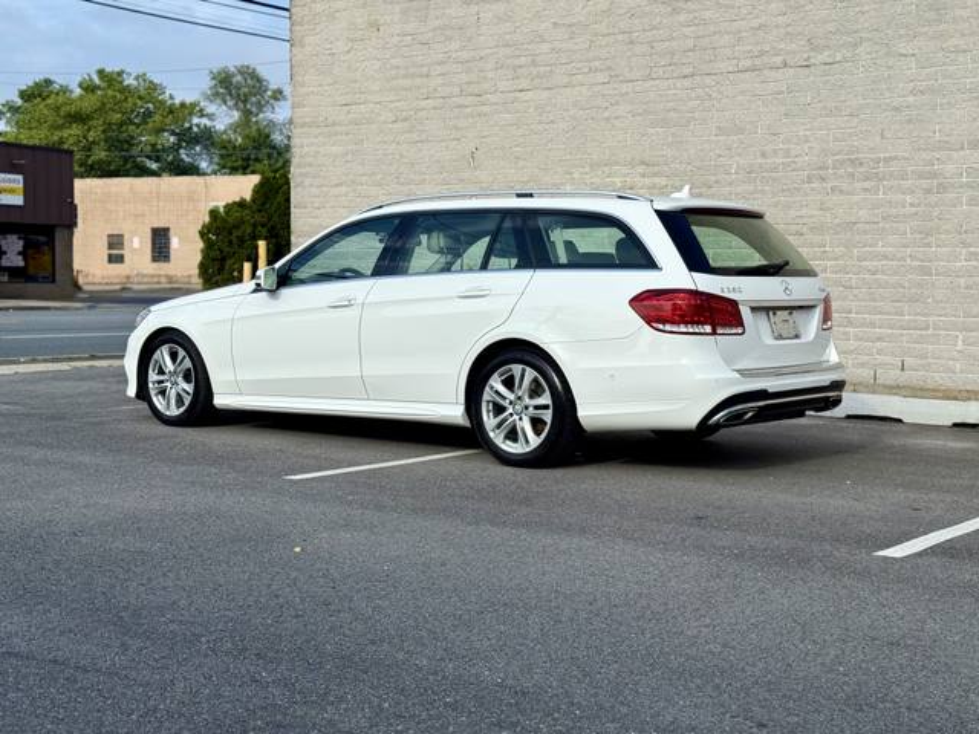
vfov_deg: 30.3
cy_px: 367
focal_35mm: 48
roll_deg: +0.3
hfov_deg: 39.7
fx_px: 1358
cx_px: 490
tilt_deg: -2.7
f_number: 1.78
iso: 80
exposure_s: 1/6024
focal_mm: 6.76
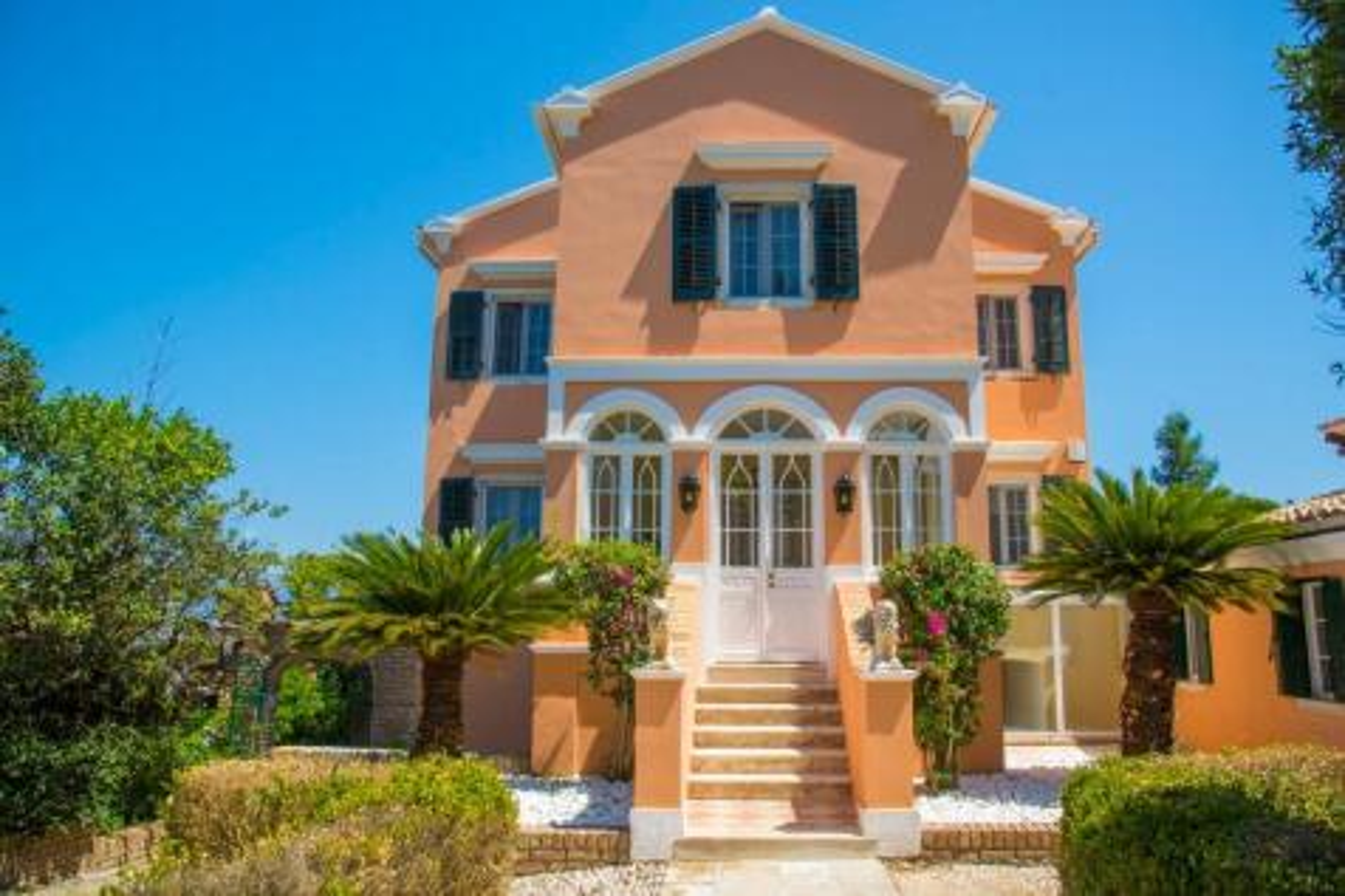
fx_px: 896
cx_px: 672
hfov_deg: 73.8
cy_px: 448
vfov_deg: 53.1
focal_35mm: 24
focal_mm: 24
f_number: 9
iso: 160
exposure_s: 1/320
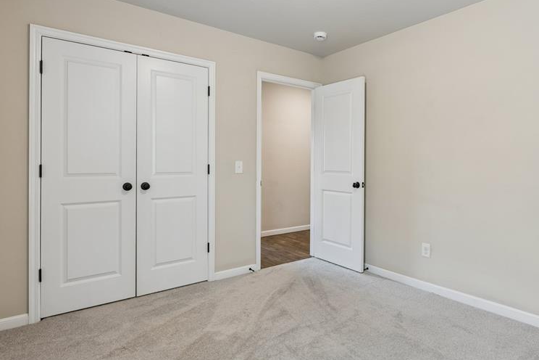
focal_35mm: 22
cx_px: 324
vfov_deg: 57.1
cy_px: 163
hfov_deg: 77.7
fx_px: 329
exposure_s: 1/25
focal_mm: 16
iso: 200
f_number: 8
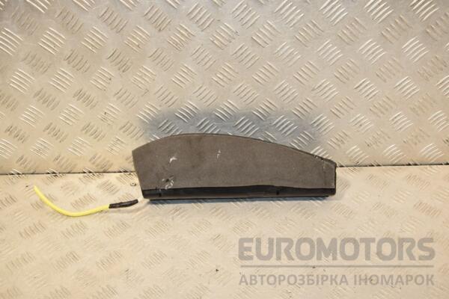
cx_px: 224
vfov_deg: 29.9
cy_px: 150
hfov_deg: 43.6
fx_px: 561
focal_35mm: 45
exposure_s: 1/200
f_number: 7.1
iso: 800
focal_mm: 30
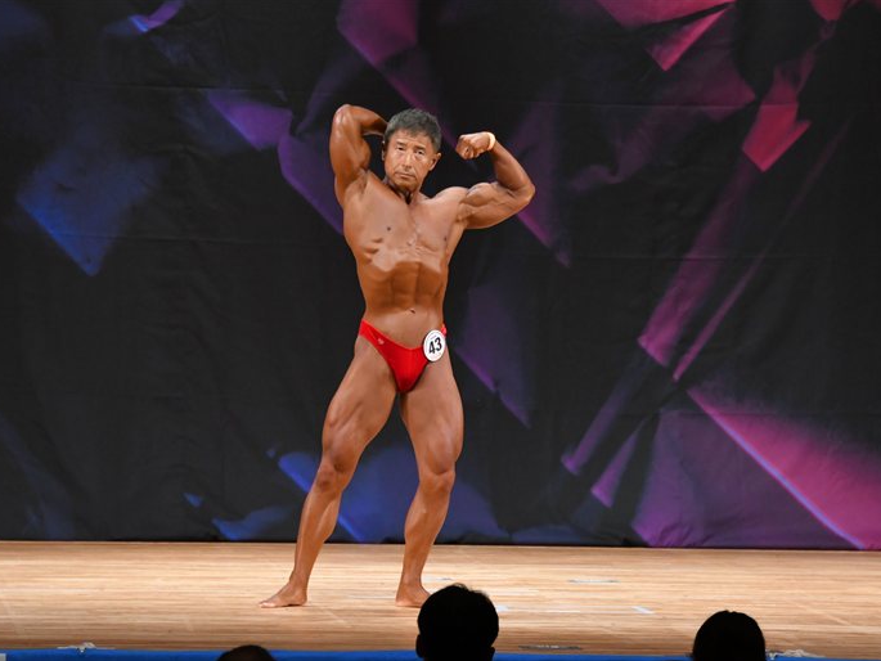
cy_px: 330
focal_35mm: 261
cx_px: 399
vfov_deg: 5.7
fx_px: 6644
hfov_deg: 7.6
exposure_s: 1/400
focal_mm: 160
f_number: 5.6
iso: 3200
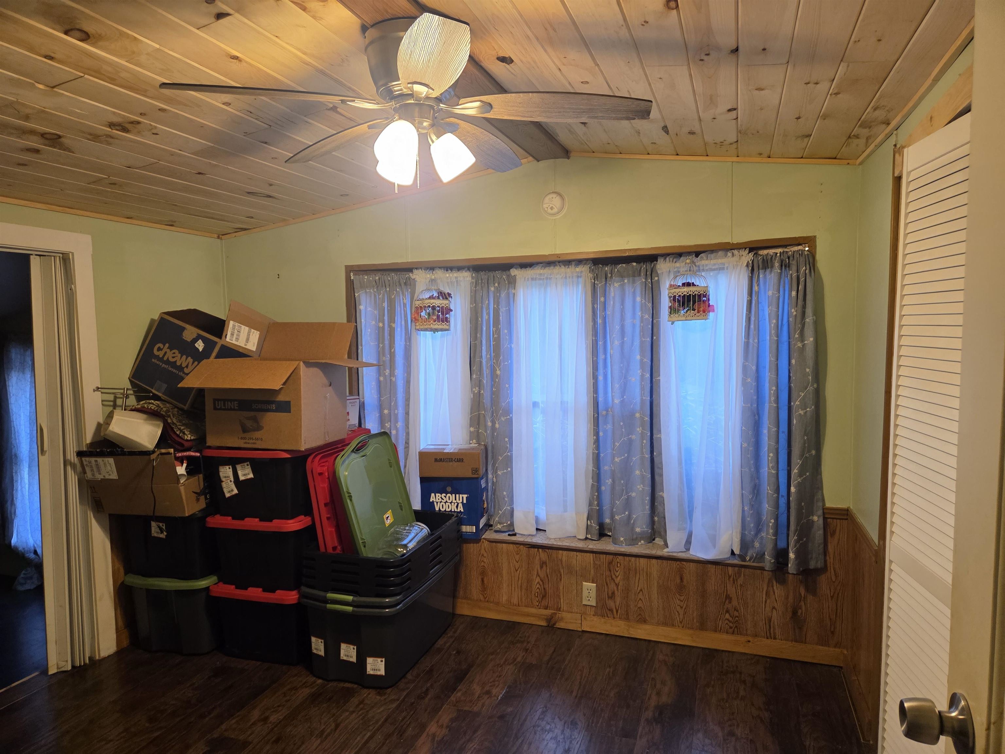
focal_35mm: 23
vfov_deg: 58.9
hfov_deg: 73.9
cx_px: 502
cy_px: 377
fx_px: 668
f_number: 1.8
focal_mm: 5.4
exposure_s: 1/120
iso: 320
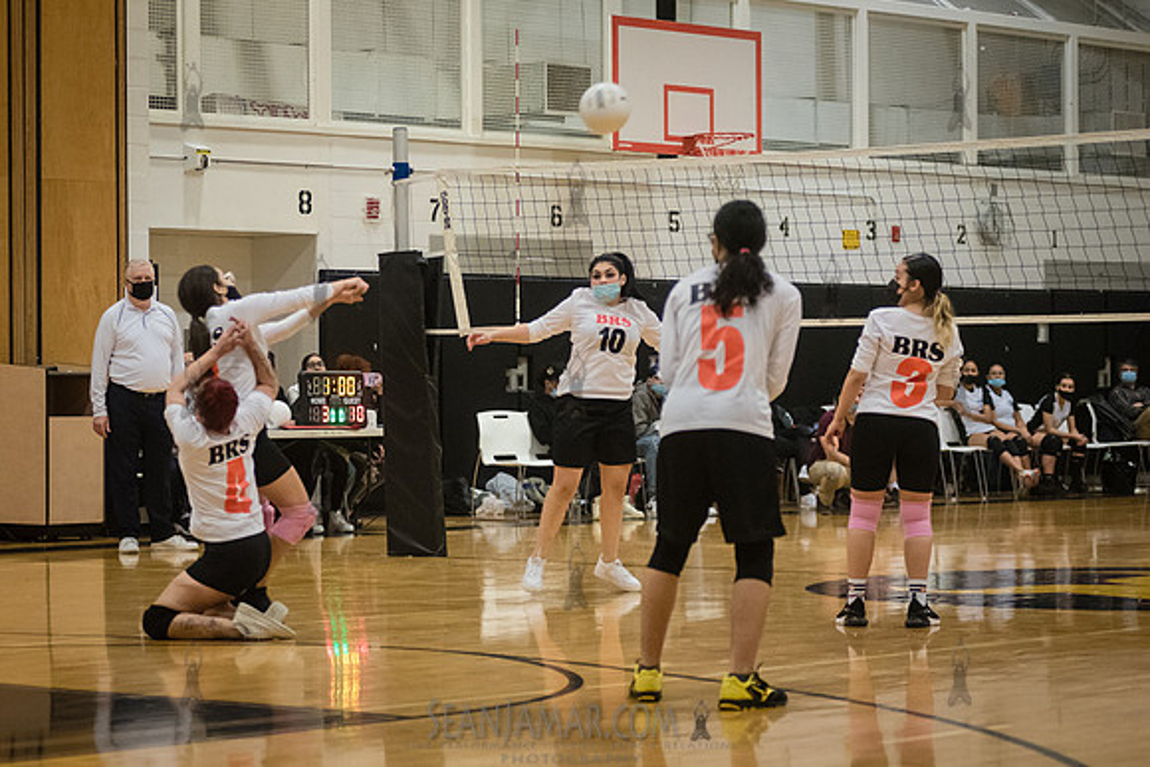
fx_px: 3177
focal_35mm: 99
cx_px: 490
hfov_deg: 20.5
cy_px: 428
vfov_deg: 13.8
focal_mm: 80
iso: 5000
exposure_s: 1/400
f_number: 3.2
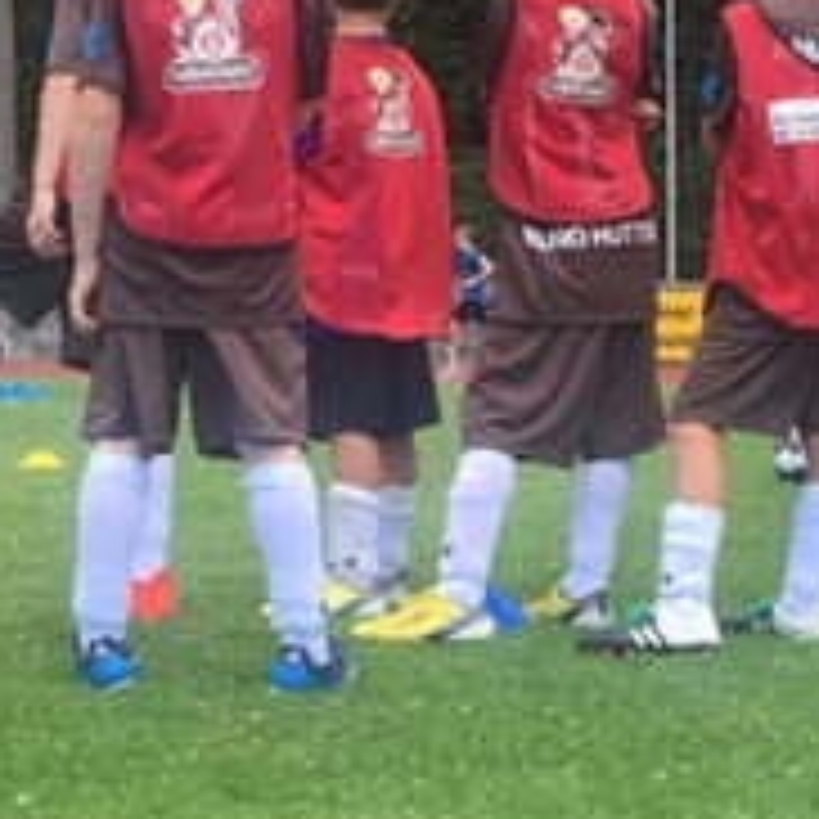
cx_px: 603
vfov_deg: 26.1
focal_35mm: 66
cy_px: 488
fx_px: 1767
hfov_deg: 25.8
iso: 32
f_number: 2.2
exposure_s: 1/476
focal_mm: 4.15
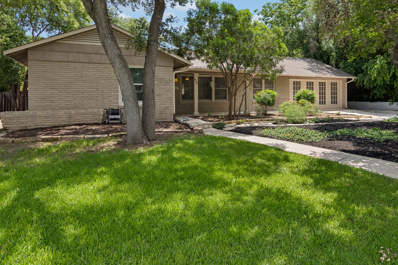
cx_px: 233
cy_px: 98
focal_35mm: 24
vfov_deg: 52.5
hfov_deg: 73.2
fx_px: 265
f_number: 8
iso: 100
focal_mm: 13
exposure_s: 1/320
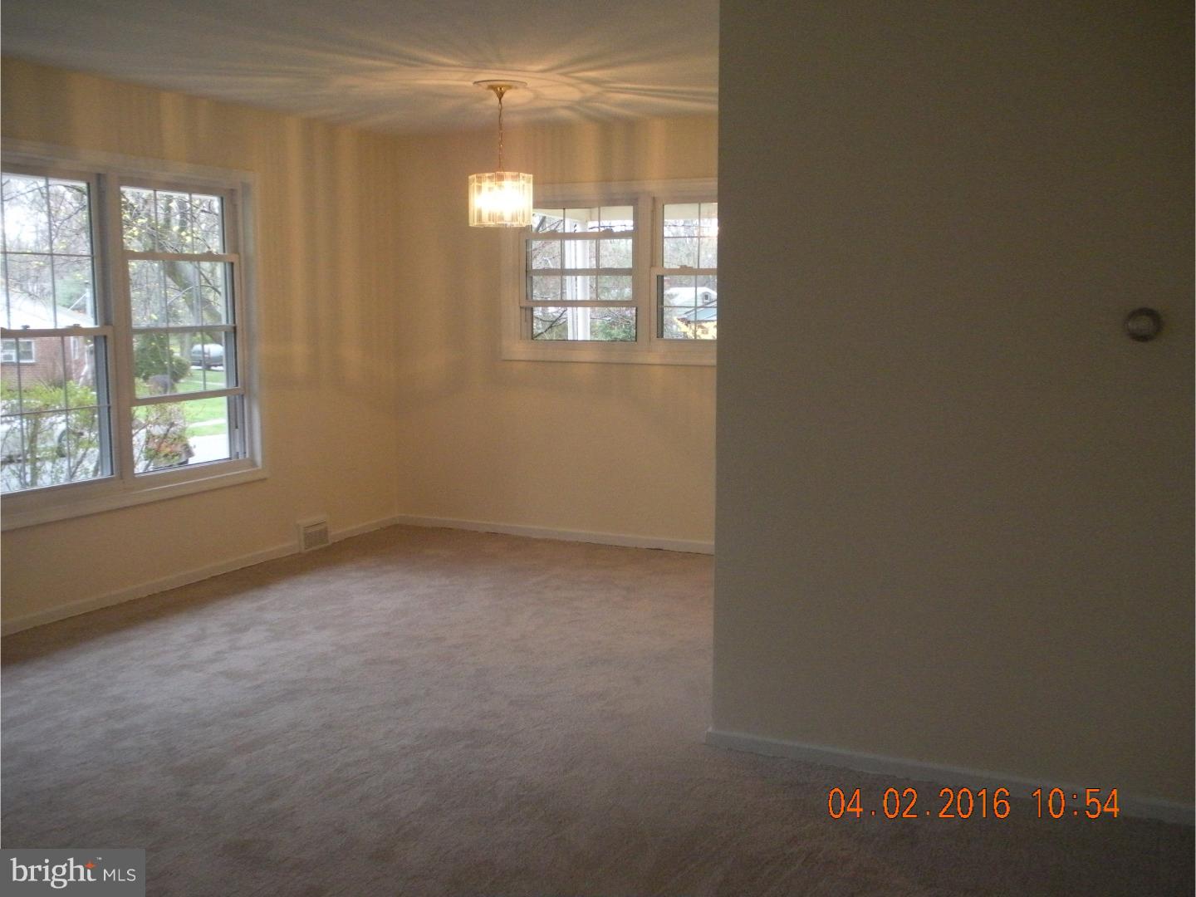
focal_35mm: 36
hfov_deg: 51.4
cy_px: 448
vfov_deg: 39.7
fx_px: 1244
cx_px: 598
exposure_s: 1/49.5
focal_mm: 6.3
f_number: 3.5
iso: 400
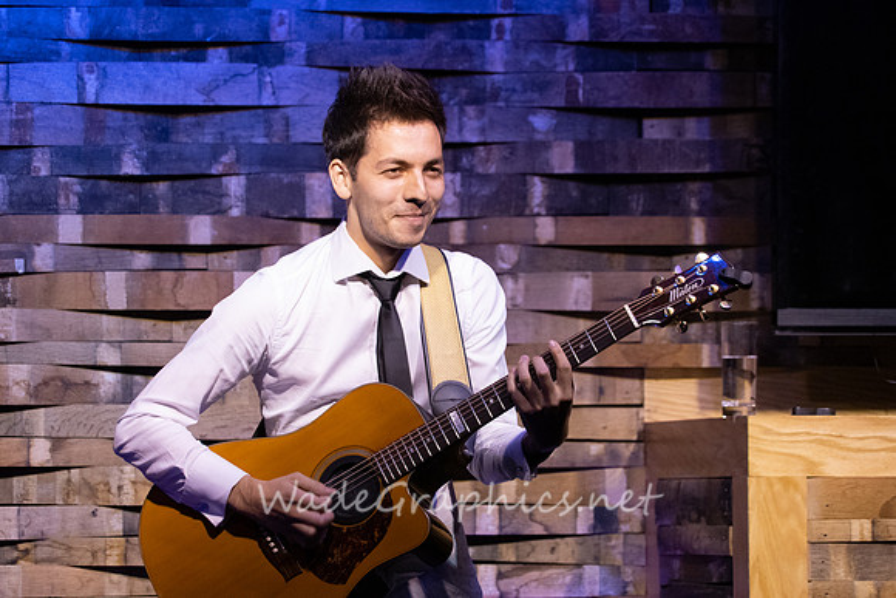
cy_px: 299
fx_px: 5827
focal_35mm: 234
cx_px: 448
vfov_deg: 5.9
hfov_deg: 8.8
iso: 6400
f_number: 6.3
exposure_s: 1/125
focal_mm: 219
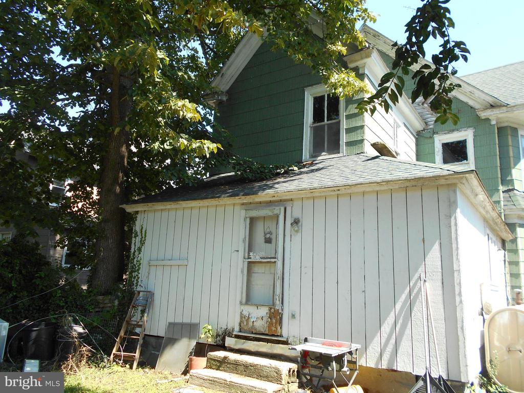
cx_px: 262
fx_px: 394
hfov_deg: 67.3
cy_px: 196
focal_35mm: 26
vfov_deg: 53.1
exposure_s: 1/250
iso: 110
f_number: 3.2
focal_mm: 4.6
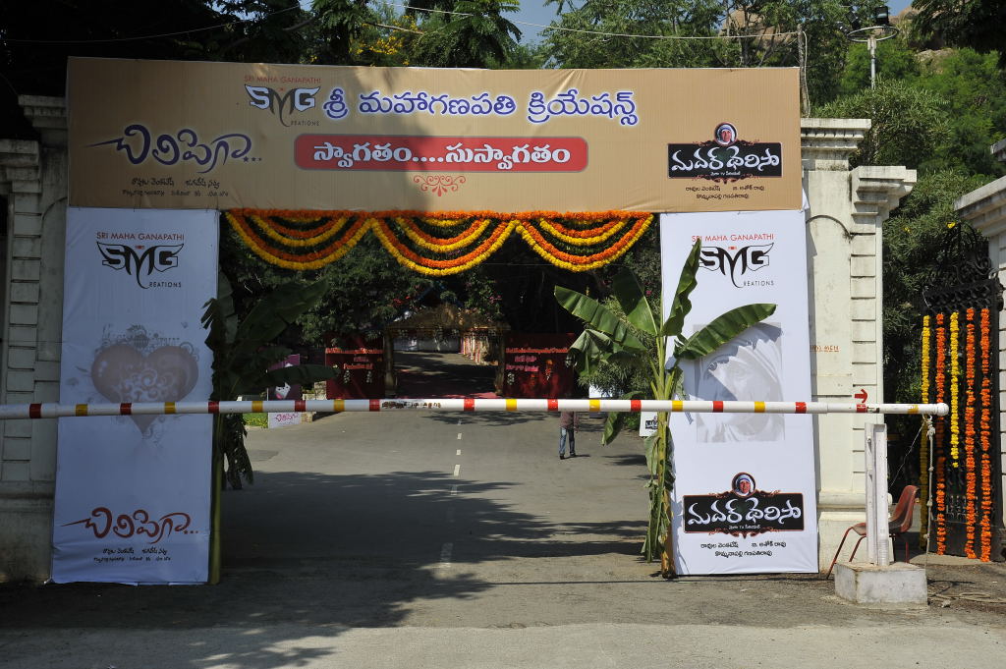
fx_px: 1340
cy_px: 334
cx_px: 503
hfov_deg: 41.1
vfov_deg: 28.0
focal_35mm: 48
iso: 200
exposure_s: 1/250
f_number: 13
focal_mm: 48
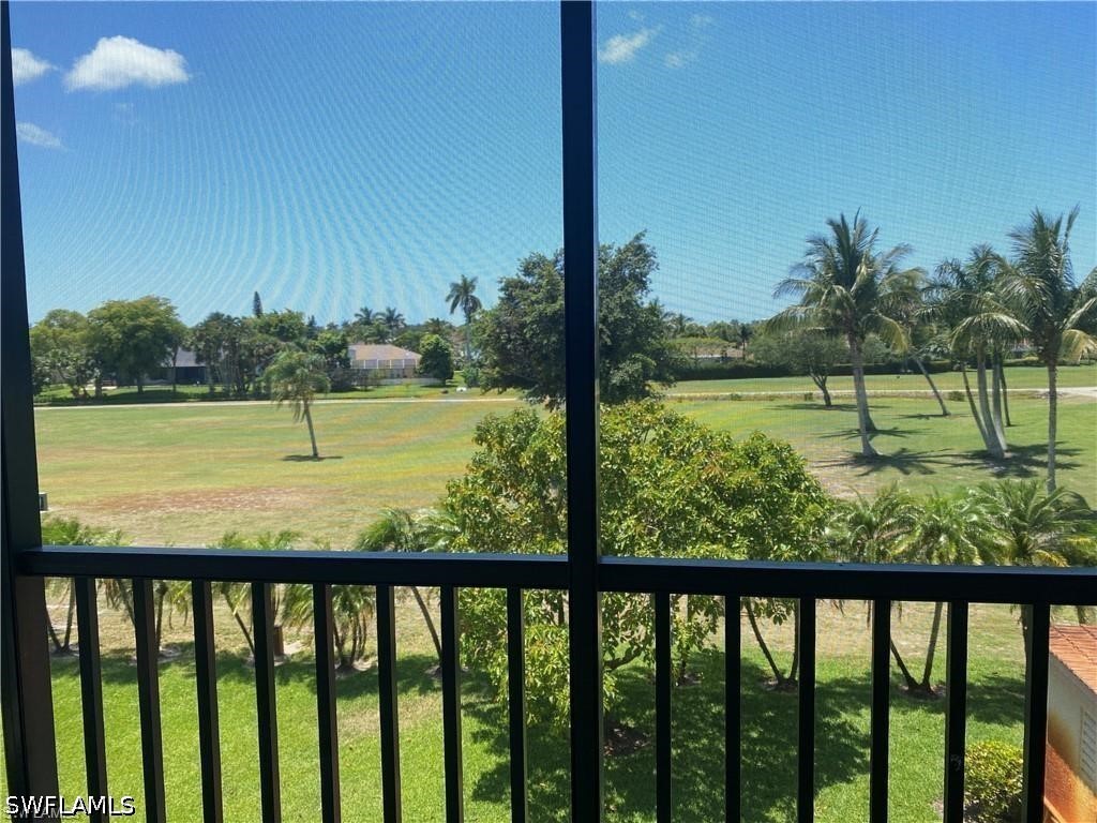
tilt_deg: -5.8
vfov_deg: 53.1
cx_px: 548
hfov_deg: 67.3
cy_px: 412
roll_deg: +0.6
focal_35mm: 26
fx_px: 824
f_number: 1.8
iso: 32
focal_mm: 4.25
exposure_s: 1/1429
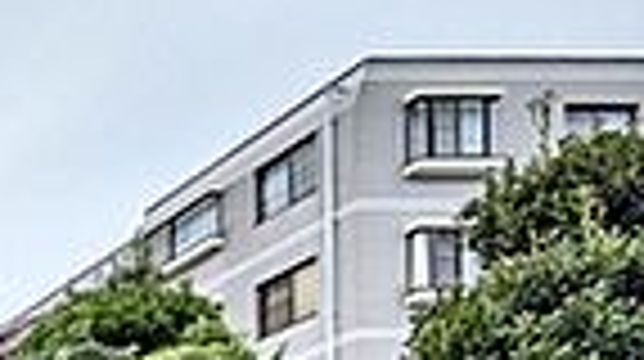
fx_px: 1091
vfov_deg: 14.9
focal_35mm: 64
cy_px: 747
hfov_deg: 19.3
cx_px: -635
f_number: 2.2
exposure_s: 1/1145
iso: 49
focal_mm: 1.83
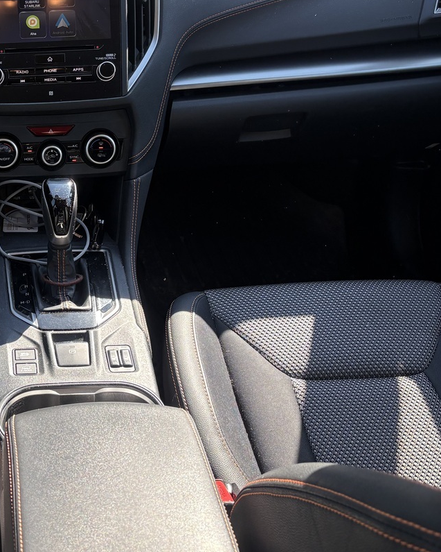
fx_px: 832
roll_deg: +0.4
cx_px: -3
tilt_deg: -28.5
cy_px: 192
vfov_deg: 36.3
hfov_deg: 27.9
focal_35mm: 51
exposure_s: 1/359
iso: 64
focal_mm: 5.96
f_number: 1.6
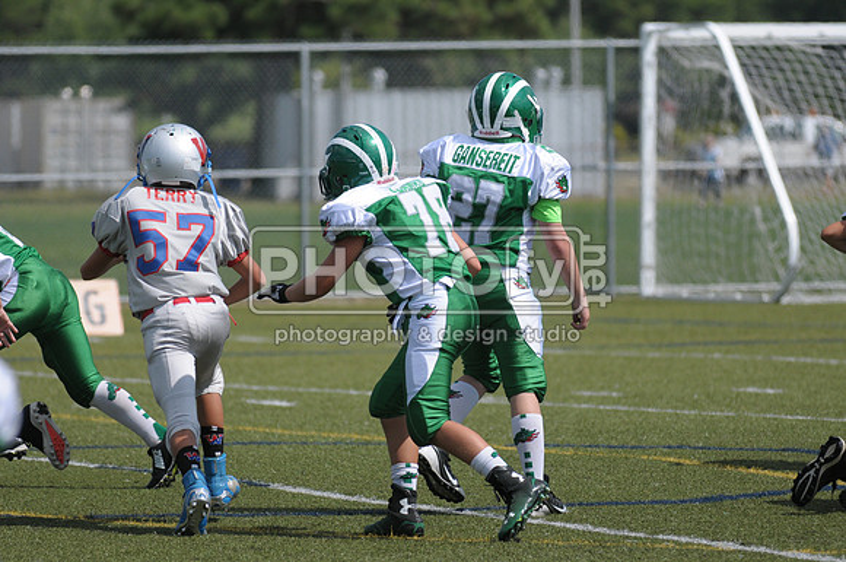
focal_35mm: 300
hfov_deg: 6.9
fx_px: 7040
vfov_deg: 4.6
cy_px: 281
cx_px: 423
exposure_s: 1/6400
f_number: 4
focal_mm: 200
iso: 500
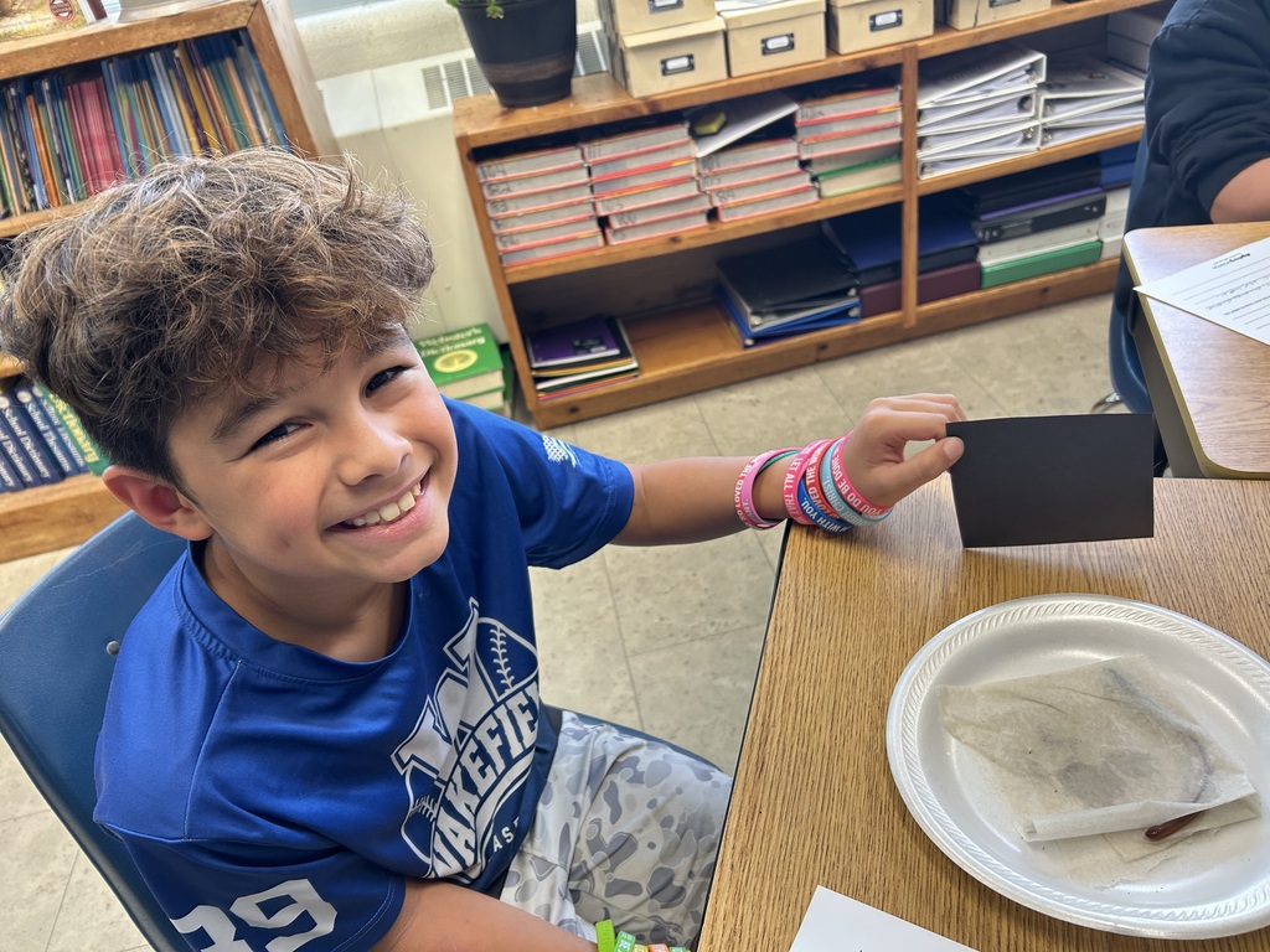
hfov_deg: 67.3
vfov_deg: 53.1
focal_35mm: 26
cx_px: 635
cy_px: 476
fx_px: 954
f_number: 1.5
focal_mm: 5.7
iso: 100
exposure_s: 1/60
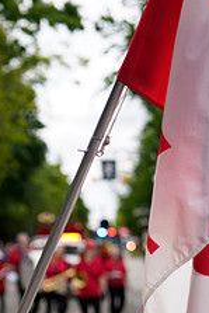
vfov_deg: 11.2
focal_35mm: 182
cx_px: -20
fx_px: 1582
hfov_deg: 7.5
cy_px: 328
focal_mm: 70
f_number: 2.8
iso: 160
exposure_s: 1/400
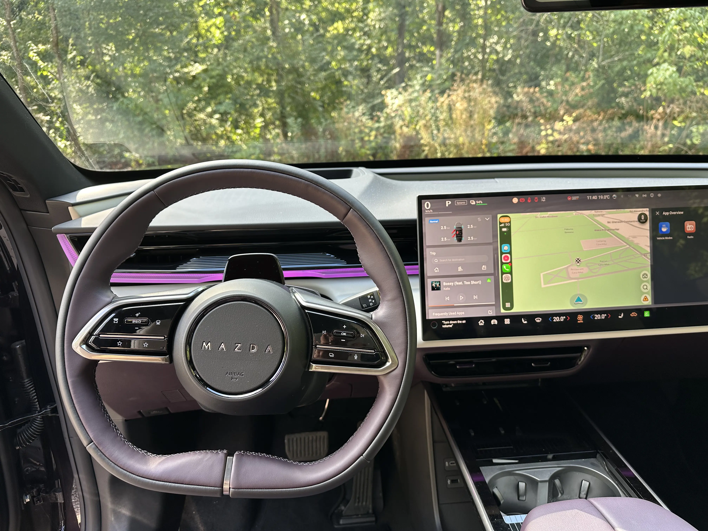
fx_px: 491
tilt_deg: -18.1
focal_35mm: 24
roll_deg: +0.3
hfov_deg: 71.6
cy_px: 266
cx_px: 354
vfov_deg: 56.8
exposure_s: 1/120
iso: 100
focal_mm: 6.86
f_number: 1.78
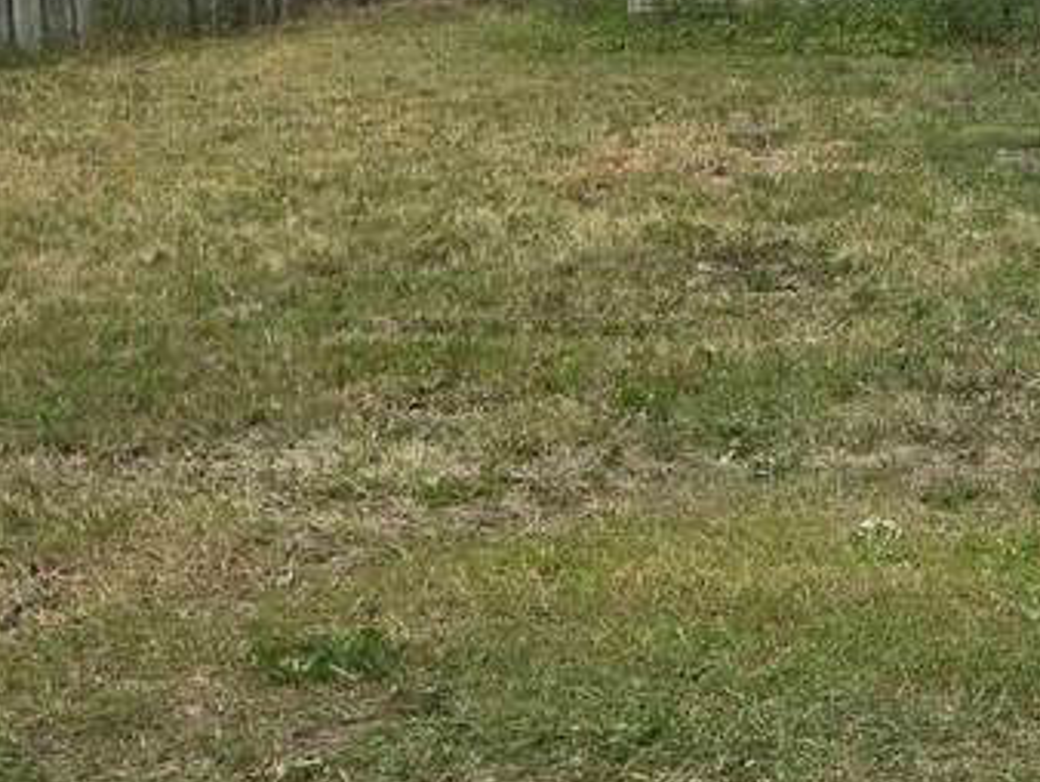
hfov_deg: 19.8
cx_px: 1514
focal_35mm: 87
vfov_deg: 16.9
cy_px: 172
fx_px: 2616
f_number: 1.8
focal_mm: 5.4
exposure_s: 1/1441
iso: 25
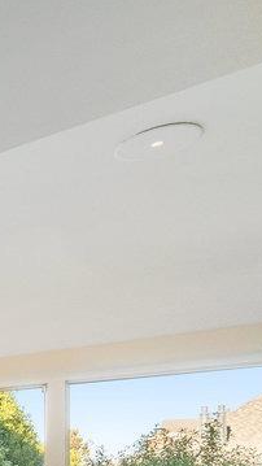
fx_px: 627
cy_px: 493
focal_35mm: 51
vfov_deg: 35.7
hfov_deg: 16.0
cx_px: -313
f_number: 11
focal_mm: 14.5
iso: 400
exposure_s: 1/10
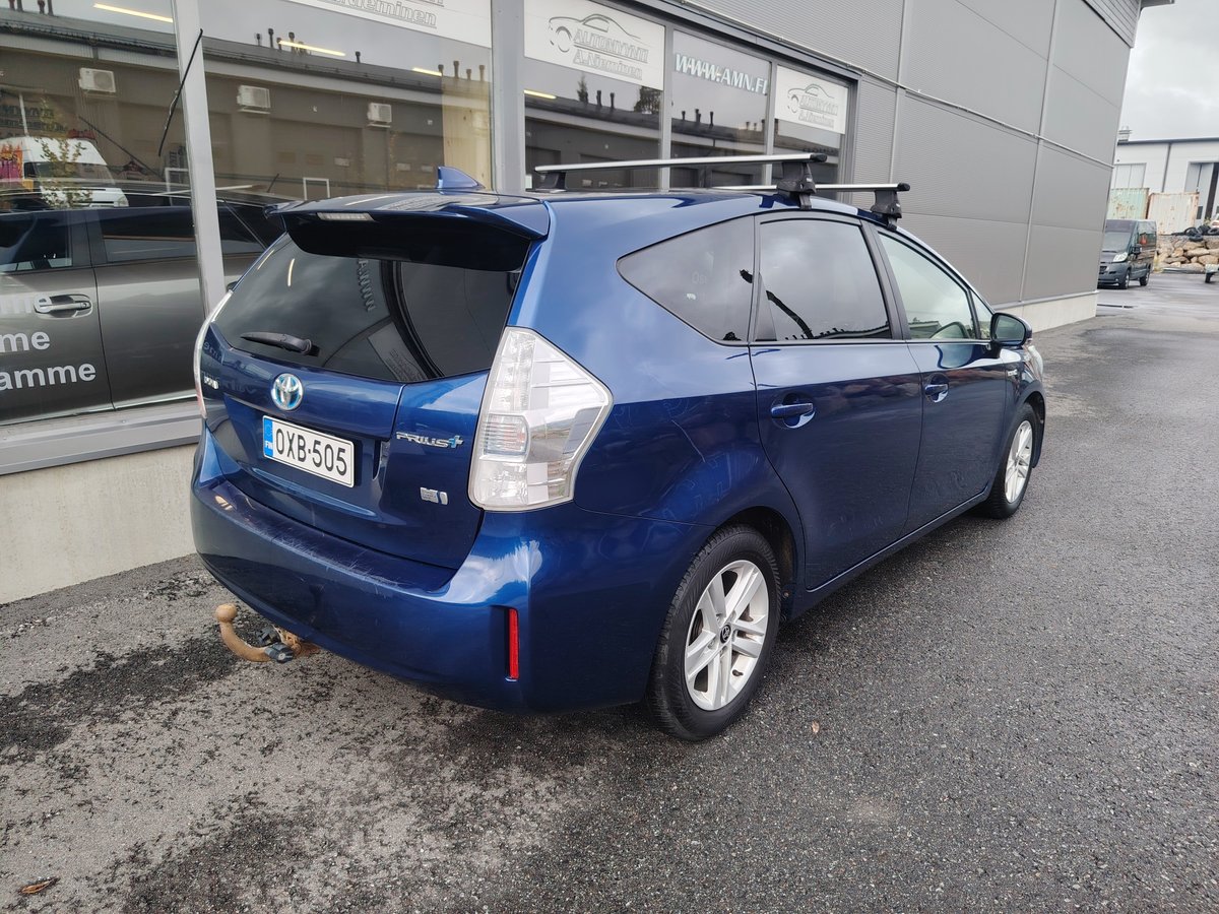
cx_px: 610
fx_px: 845
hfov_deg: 71.6
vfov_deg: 56.8
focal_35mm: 24
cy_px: 457
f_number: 1.75
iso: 100
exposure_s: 1/130
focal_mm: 5.25
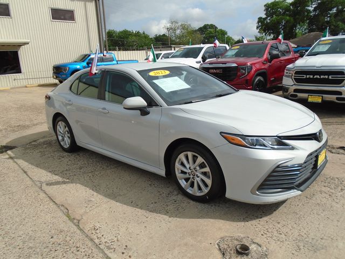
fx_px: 259
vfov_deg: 53.1
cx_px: 172
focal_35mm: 26
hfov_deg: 67.3
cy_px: 130
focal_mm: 4.6
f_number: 8
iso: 100
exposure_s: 1/250
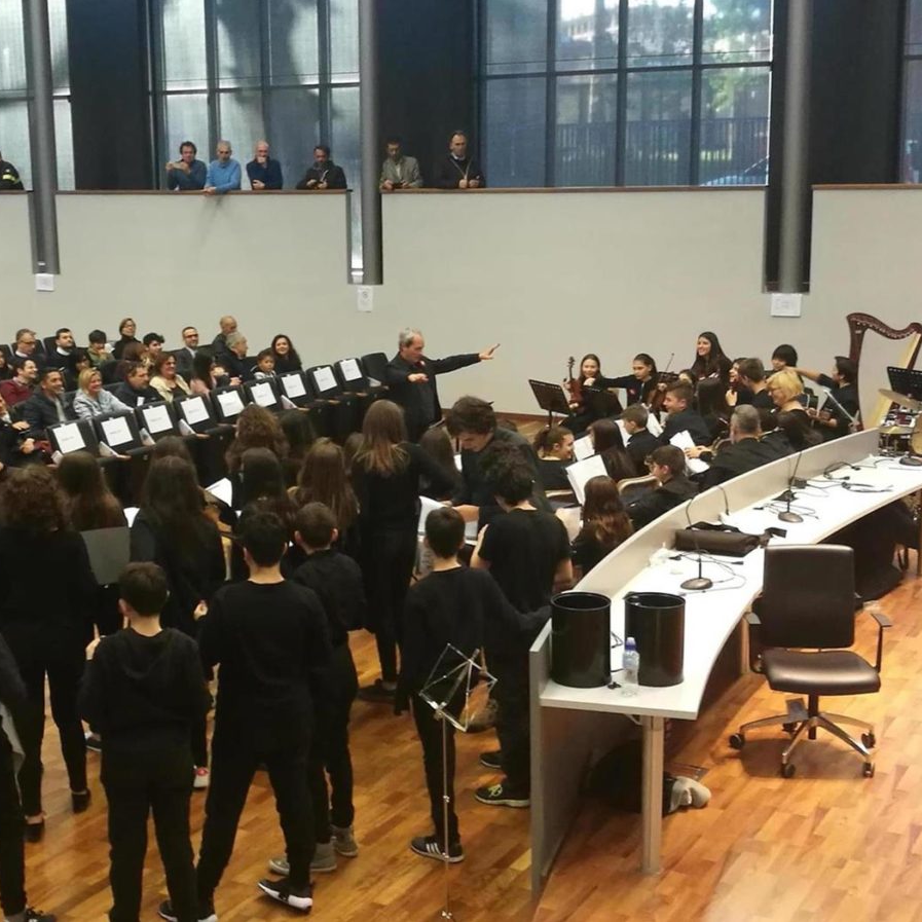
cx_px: 338
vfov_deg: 32.8
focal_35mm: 52
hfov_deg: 32.6
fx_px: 1567
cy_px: 460
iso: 200
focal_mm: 4.5
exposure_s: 1/33.3
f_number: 2.2
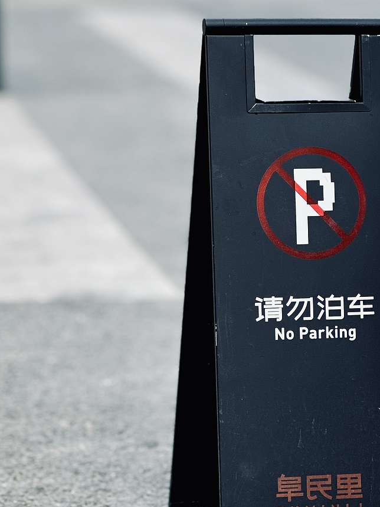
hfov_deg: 9.7
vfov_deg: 12.9
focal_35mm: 153
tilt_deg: -8.6
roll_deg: -2.8
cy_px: 201
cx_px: 194
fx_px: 2240
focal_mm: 9
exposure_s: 1/121
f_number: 2.8
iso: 50
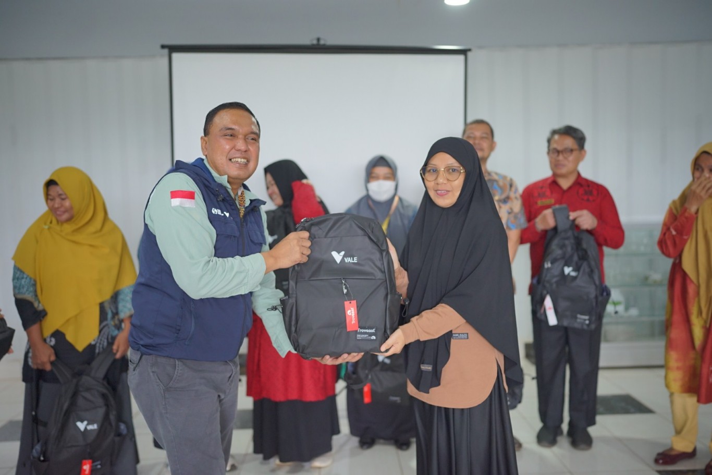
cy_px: 238
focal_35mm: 35
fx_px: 692
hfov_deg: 54.4
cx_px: 356
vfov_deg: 37.9
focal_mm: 35
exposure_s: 1/250
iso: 640
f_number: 1.6
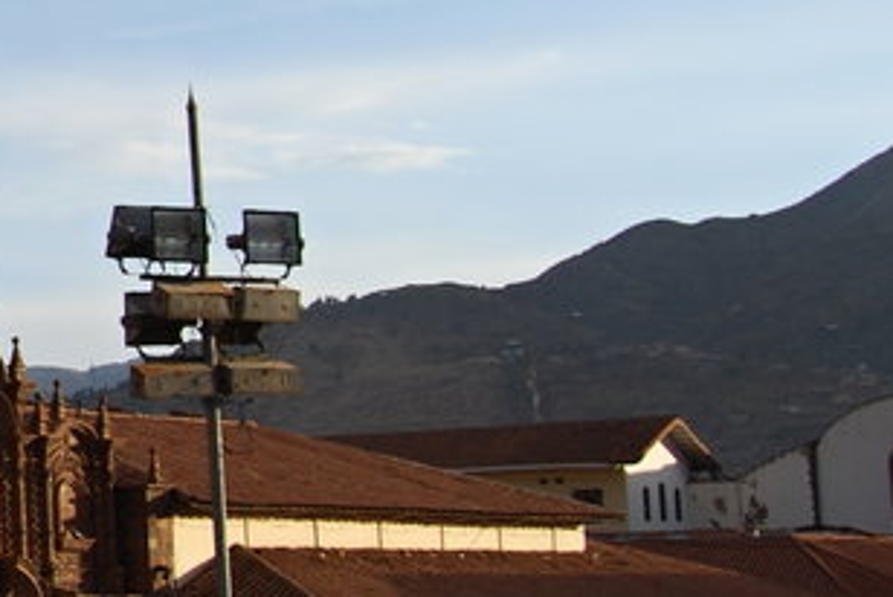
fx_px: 2905
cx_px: -739
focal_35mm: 117
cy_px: 71
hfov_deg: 15.1
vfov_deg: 11.7
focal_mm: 20
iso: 100
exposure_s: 1/200
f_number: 7.1
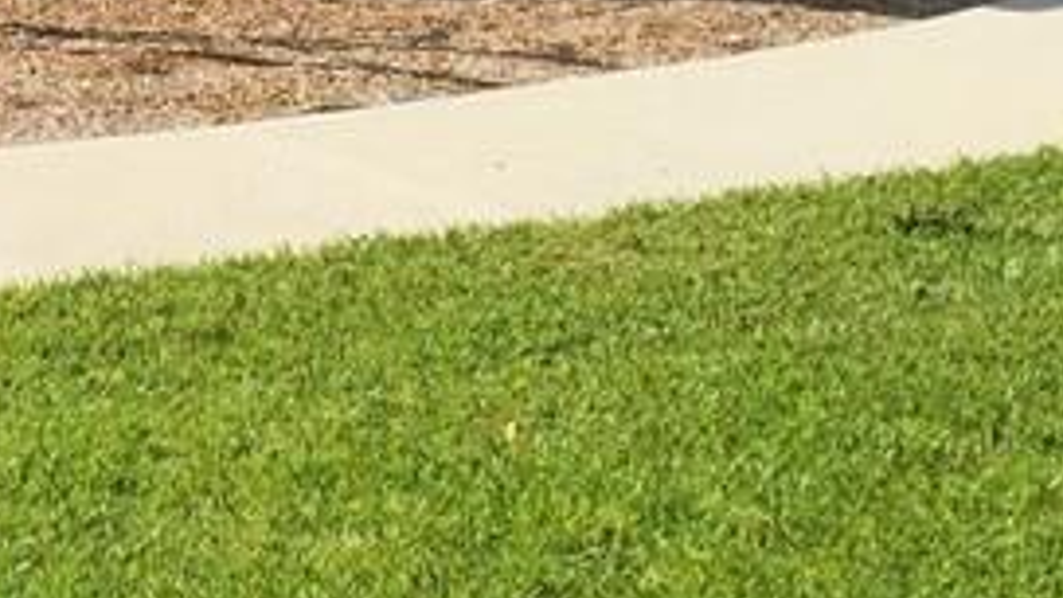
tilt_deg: -4.4
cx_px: -301
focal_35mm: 119
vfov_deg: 9.9
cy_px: -297
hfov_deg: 17.0
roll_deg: -0.2
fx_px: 3354
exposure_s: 1/2475
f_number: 2.2
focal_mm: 4.15
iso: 32
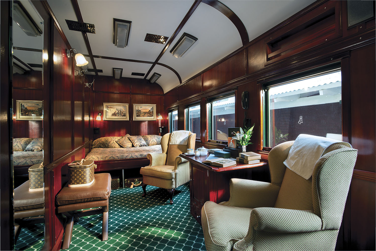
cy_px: 126
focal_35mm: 17
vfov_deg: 70.5
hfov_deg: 93.3
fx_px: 178
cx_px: 188
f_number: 11
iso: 200
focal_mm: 17
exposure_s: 1/1.43
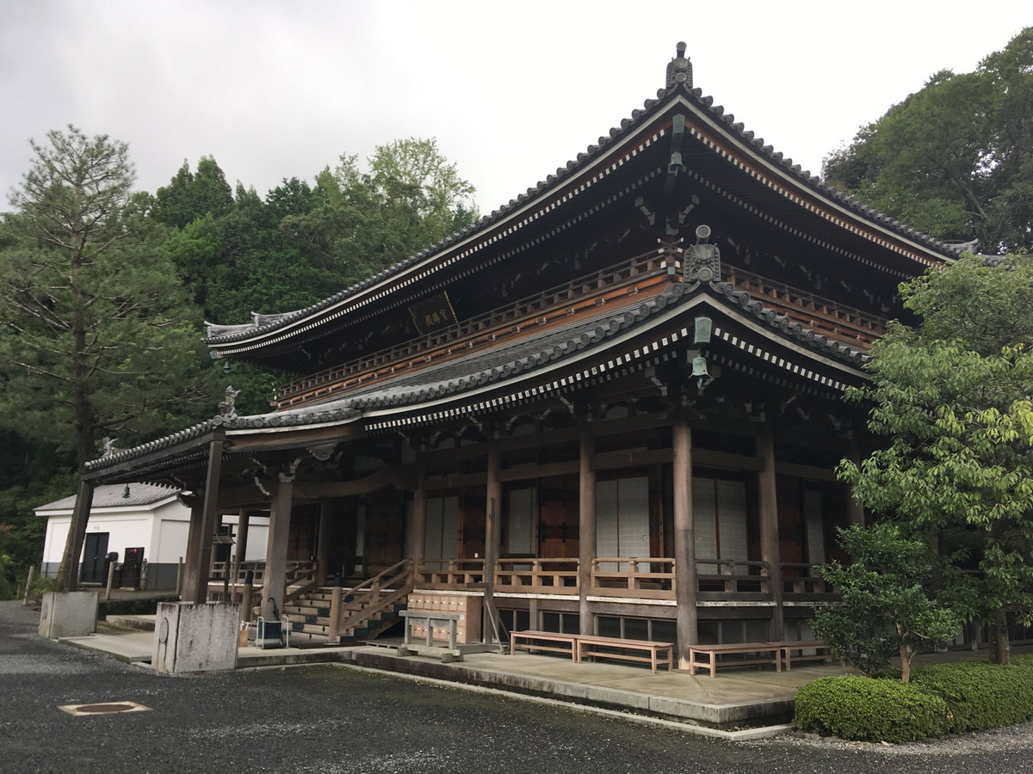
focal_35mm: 29
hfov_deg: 61.7
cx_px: 516
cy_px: 387
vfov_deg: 48.2
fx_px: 865
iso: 25
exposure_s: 1/176
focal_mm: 4.15
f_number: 2.2
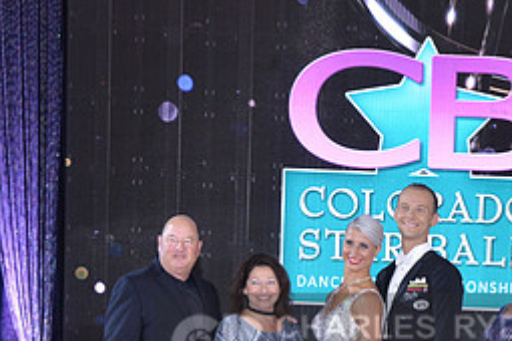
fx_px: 1422
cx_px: 373
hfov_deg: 20.3
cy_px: 346
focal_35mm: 100
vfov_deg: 13.5
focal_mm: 44
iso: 2000
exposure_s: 1/250
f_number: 4.5
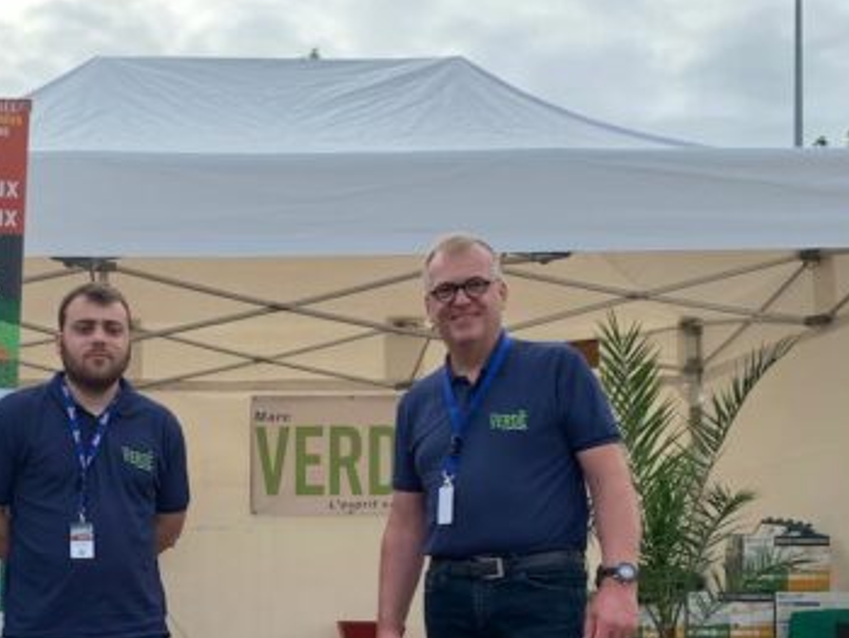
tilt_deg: -0.7
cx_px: 218
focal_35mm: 57
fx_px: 1399
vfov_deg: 24.9
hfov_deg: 33.1
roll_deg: -1.0
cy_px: 573
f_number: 1.8
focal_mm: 4.25
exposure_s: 1/1299
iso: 25
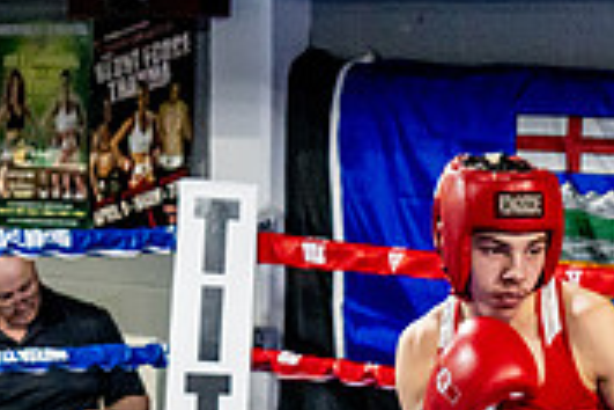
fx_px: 2899
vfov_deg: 7.9
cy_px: 599
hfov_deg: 11.8
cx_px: 767
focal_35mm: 170
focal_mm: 35
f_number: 2.8
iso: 5000
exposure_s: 1/800
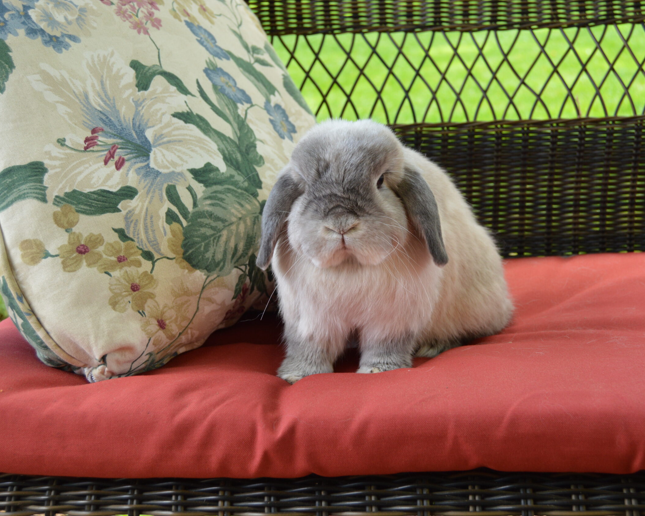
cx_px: 382
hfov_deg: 38.6
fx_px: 916
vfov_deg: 31.5
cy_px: 261
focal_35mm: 48
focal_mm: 28
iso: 400
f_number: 5.6
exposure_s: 1/125
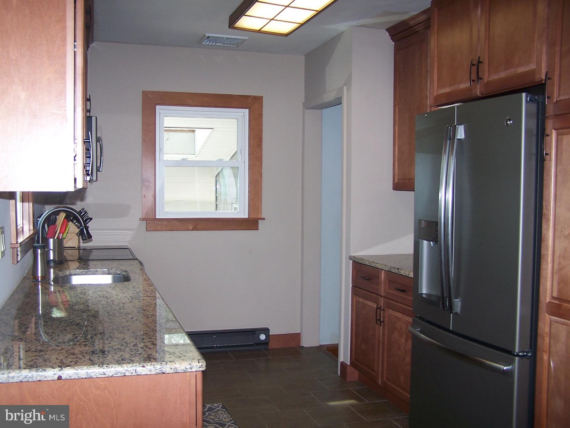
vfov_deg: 37.7
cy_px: 214
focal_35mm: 38
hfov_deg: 49.0
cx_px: 285
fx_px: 626
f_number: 2.8
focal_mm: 6.3
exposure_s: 1/60
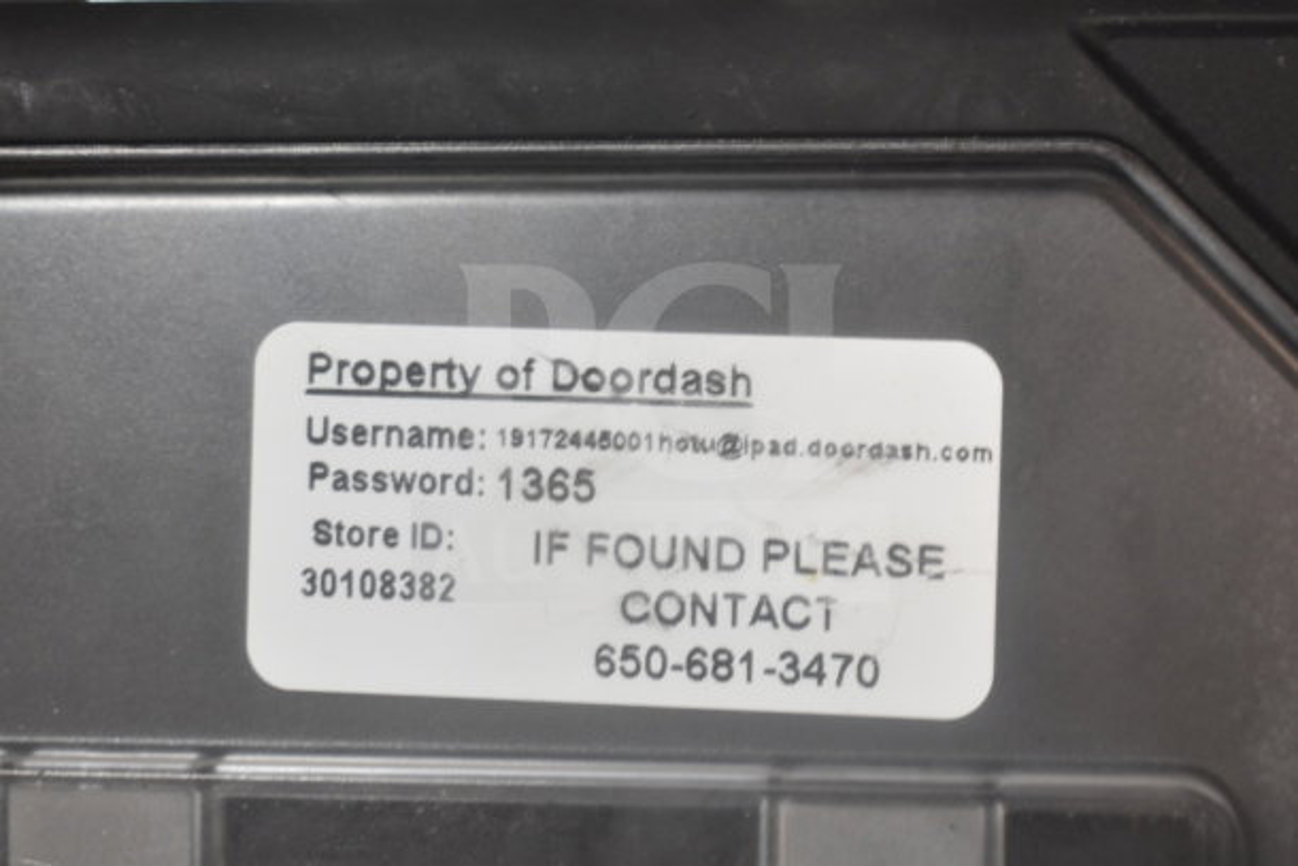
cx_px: 649
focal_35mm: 69
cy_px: 433
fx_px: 2488
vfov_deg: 19.7
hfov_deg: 29.2
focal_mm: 46
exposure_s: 1/80
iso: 500
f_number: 5.3
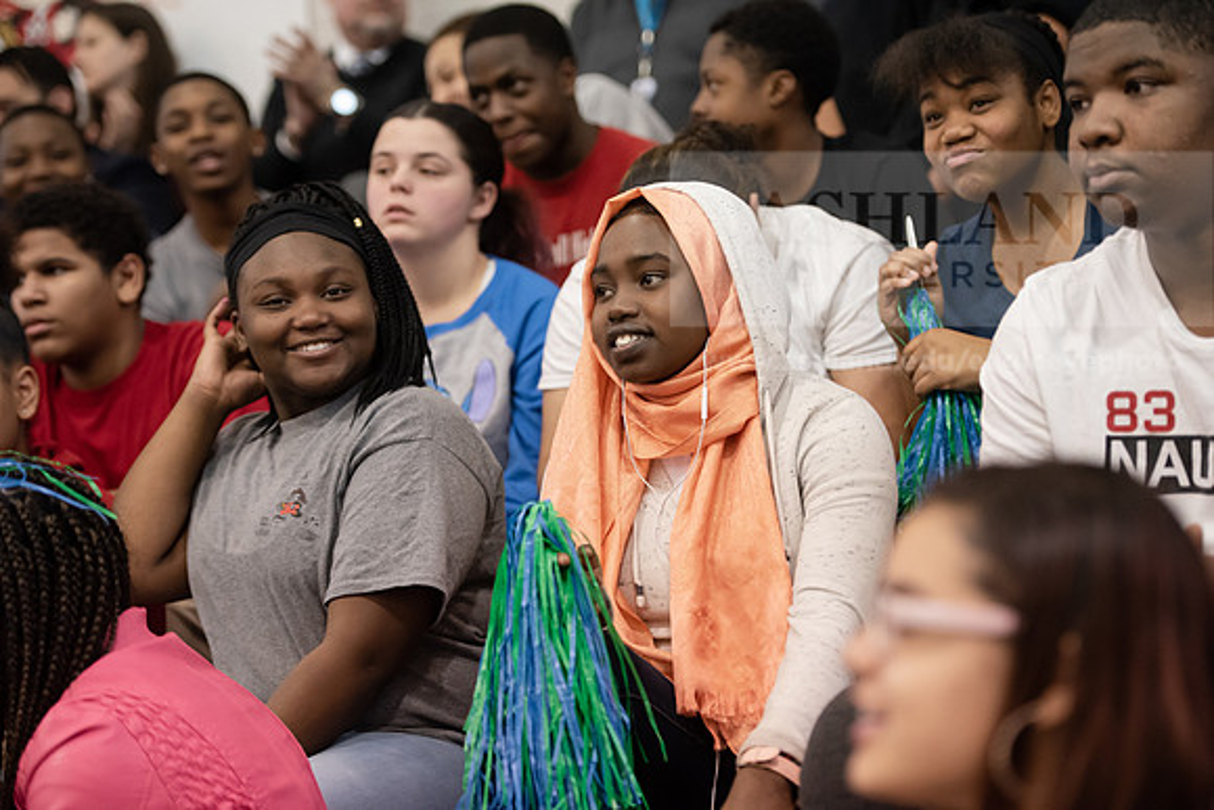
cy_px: 405
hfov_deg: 20.0
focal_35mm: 102
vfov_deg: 13.4
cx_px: 607
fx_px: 3440
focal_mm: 102
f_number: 2.8
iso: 4000
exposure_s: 1/200
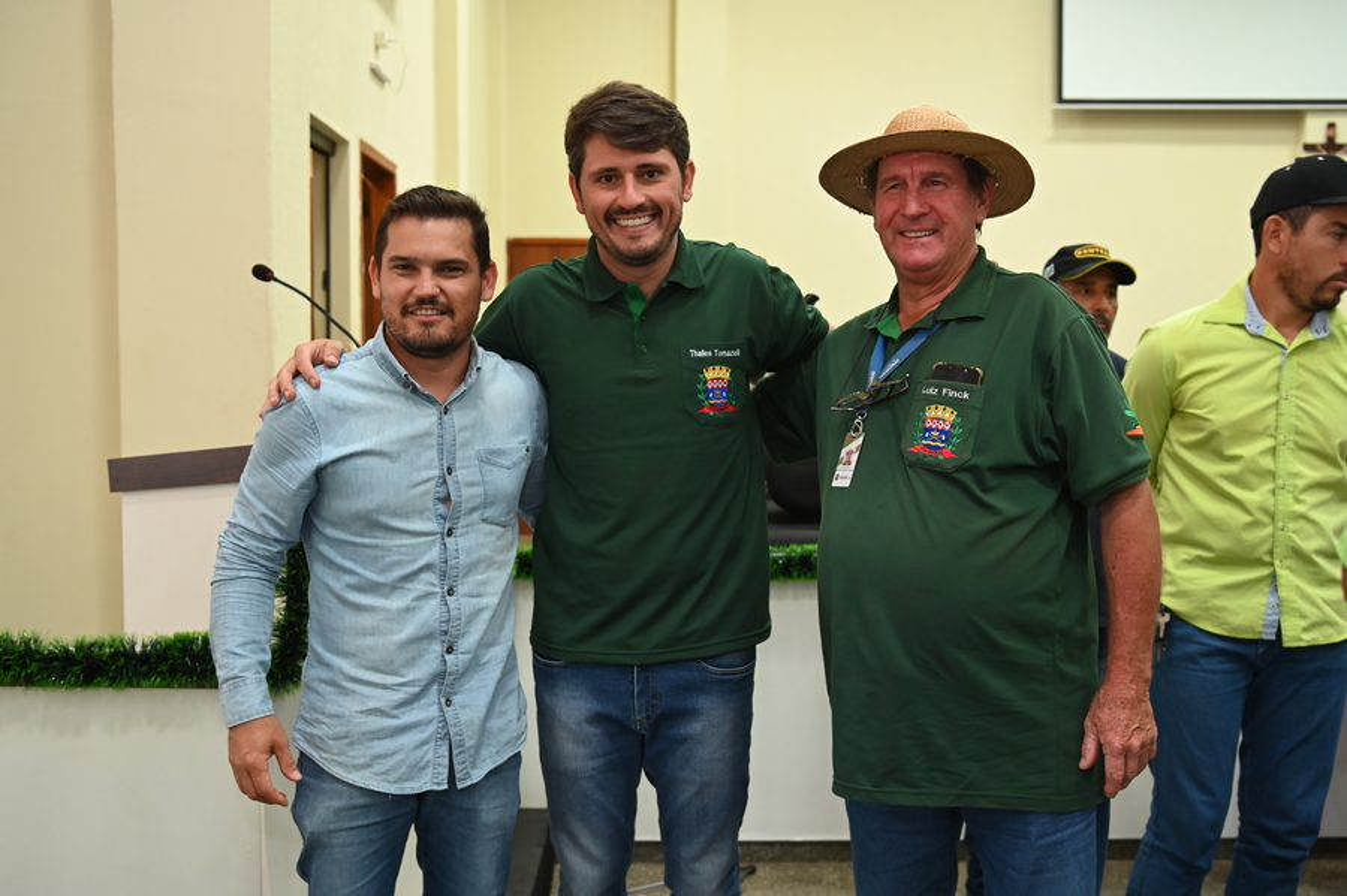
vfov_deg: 35.0
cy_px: 448
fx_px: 1421
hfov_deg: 50.7
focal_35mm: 38
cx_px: 674
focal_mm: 38
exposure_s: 1/60
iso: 1600
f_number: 4
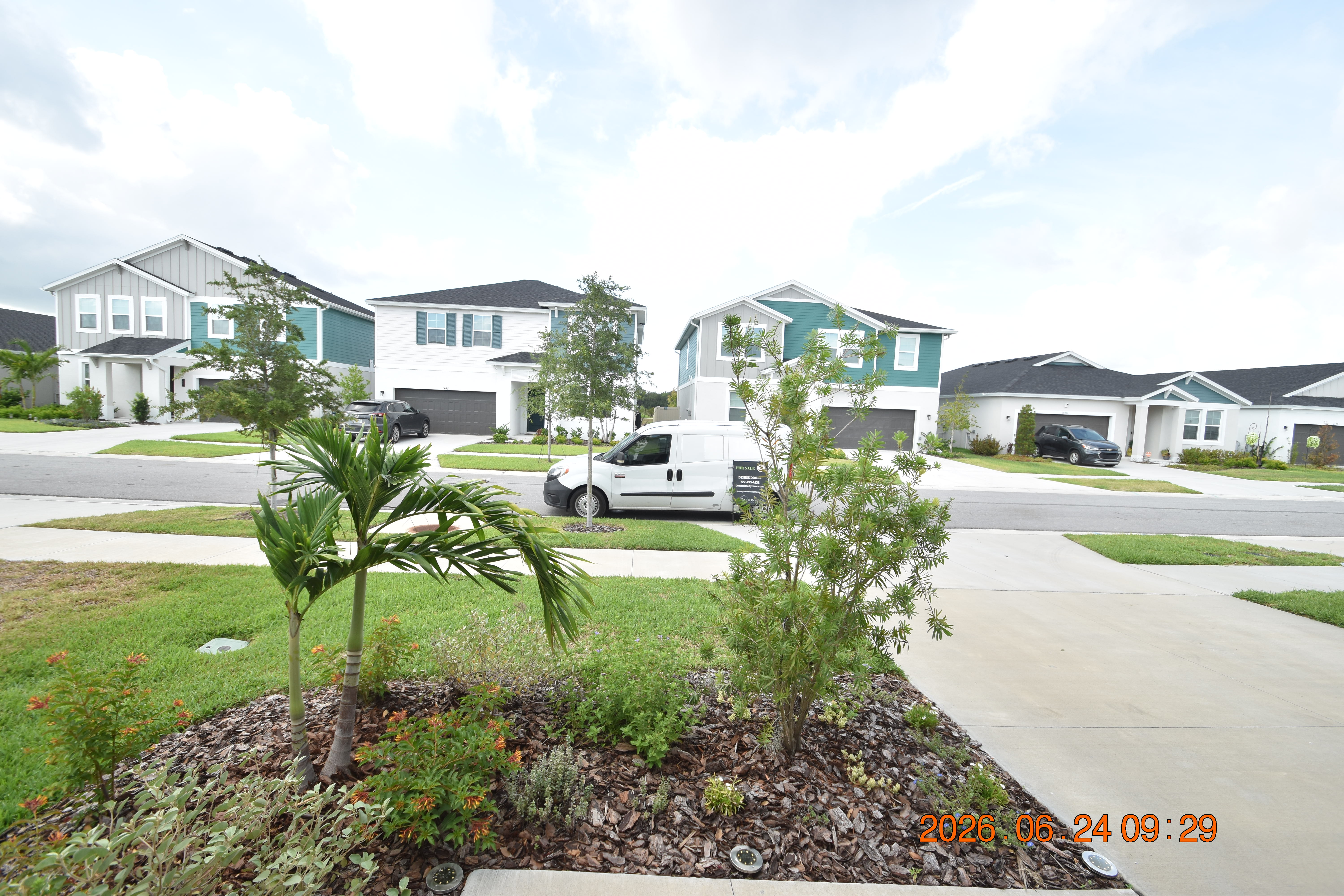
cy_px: 448
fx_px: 560
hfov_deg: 100.4
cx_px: 672
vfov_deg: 77.3
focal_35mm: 15
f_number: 8
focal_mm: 10
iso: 220
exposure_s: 1/250
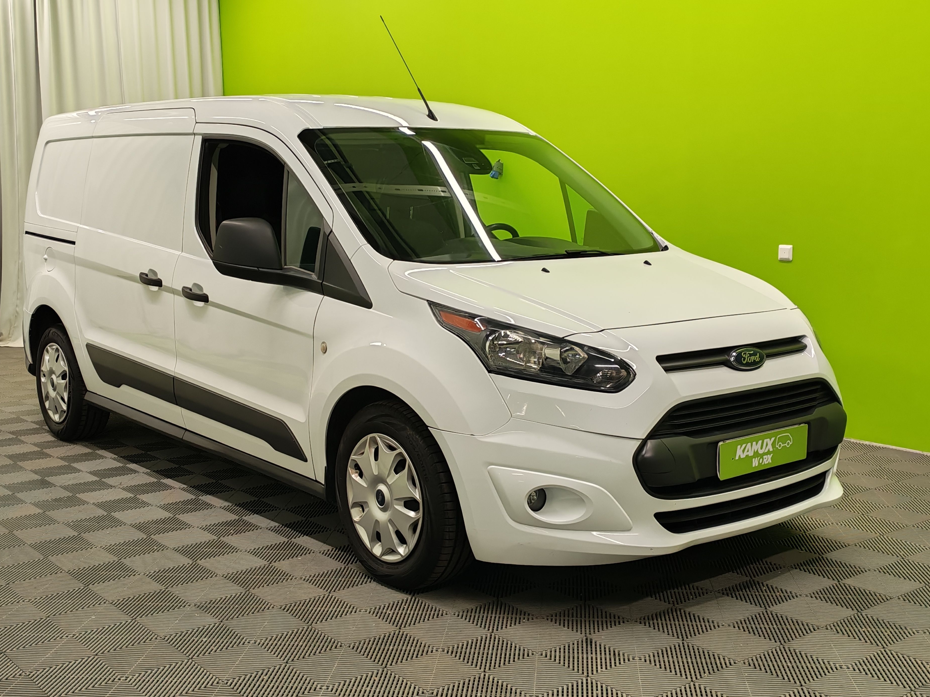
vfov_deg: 33.6
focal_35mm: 43
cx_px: 437
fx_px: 1155
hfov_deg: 43.8
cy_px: 348
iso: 400
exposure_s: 1/100
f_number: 1.9
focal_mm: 6.12
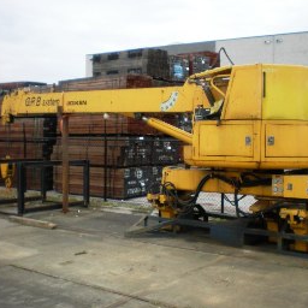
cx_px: 177
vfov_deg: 36.8
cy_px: 155
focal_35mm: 46
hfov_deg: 36.7
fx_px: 463
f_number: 3.1
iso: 64
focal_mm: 6.3
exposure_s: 1/163
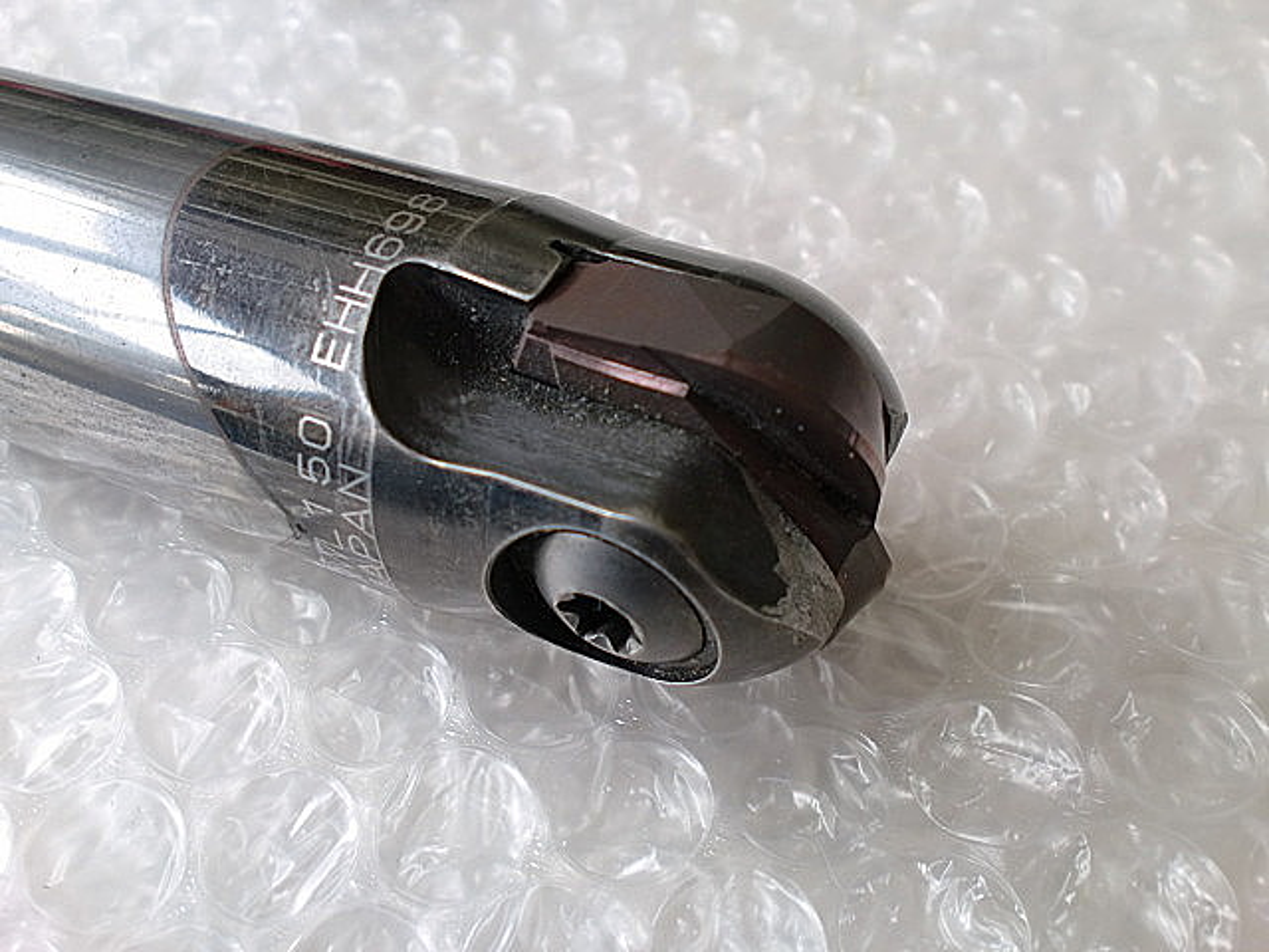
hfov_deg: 52.6
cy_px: 476
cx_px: 634
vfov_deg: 40.7
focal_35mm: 35
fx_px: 1283
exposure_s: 1/60
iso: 64
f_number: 3.1
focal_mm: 6.3
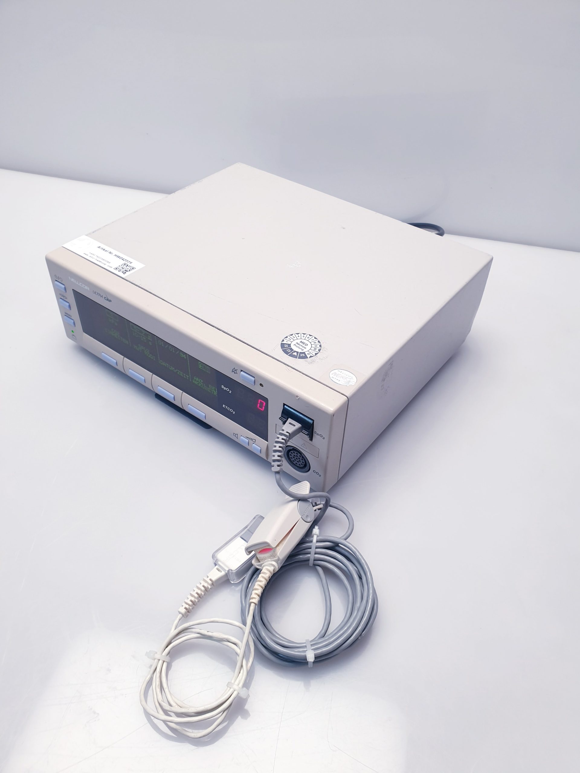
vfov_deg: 67.3
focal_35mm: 26
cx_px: 290
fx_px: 581
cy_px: 386
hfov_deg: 53.1
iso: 64
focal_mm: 4.3
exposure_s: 1/50
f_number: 2.4
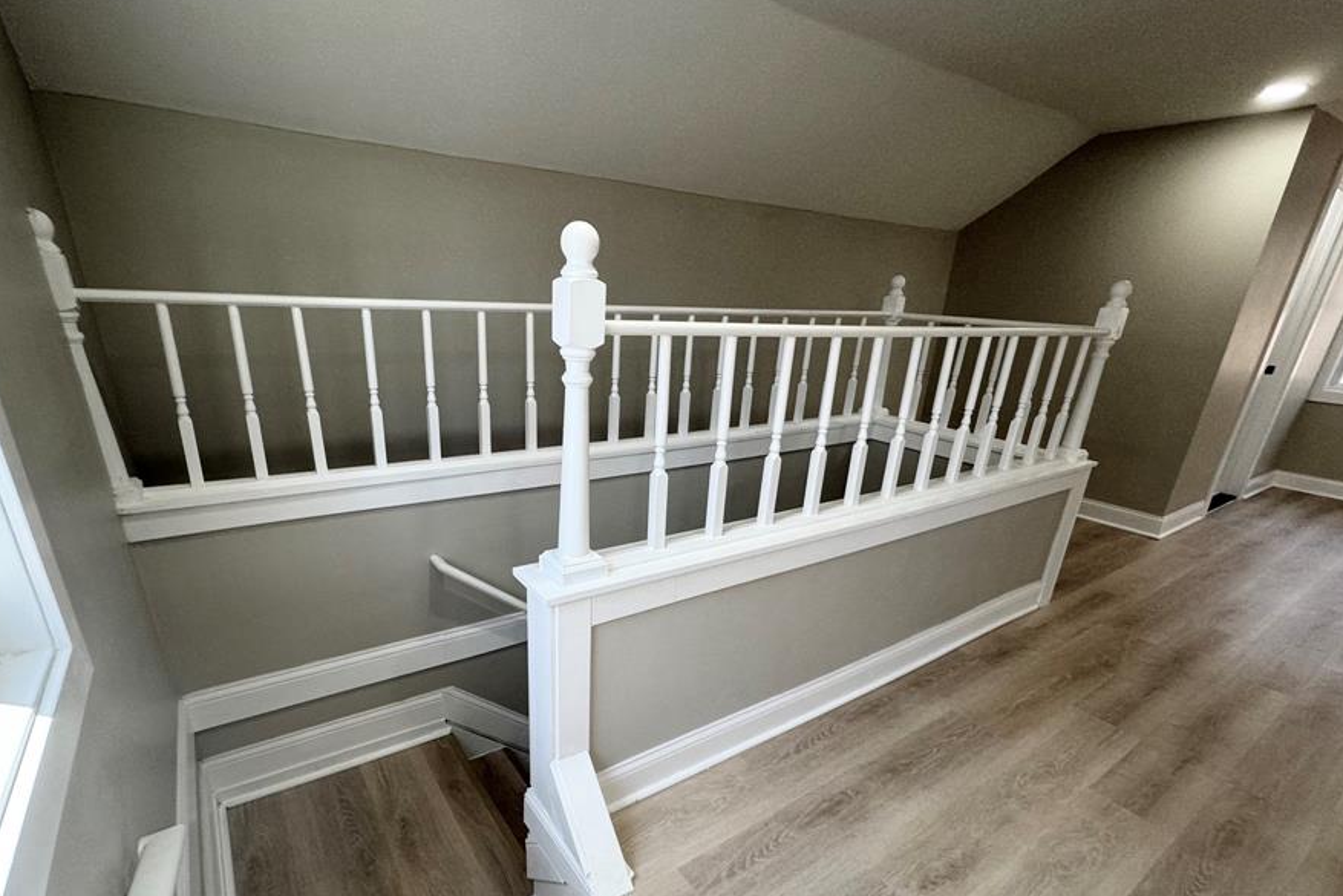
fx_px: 634
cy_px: 553
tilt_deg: -22.8
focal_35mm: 17
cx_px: 648
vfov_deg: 69.5
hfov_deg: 93.2
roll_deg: -2.9
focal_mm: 2.22
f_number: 2.2
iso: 125
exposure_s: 1/120
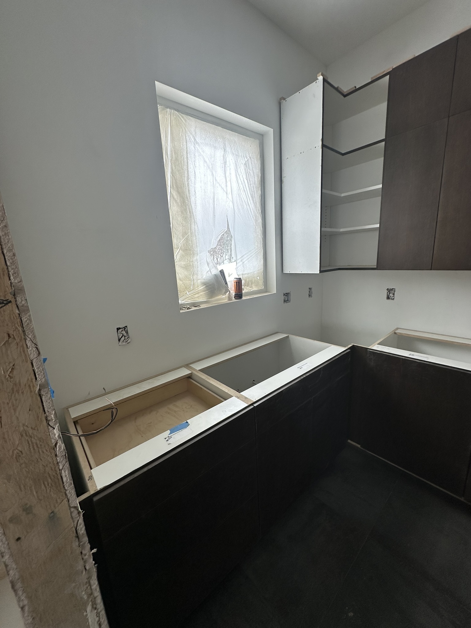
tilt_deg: -12.7
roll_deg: +3.0
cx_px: 236
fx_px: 254
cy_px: 314
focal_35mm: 14
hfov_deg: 85.7
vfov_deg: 102.1
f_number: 2.2
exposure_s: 1/172
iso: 40
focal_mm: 2.22
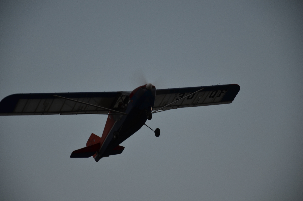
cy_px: 100
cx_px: 152
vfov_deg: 8.7
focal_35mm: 158
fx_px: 1323
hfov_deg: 13.1
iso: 320
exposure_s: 1/125
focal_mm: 105
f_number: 5.6
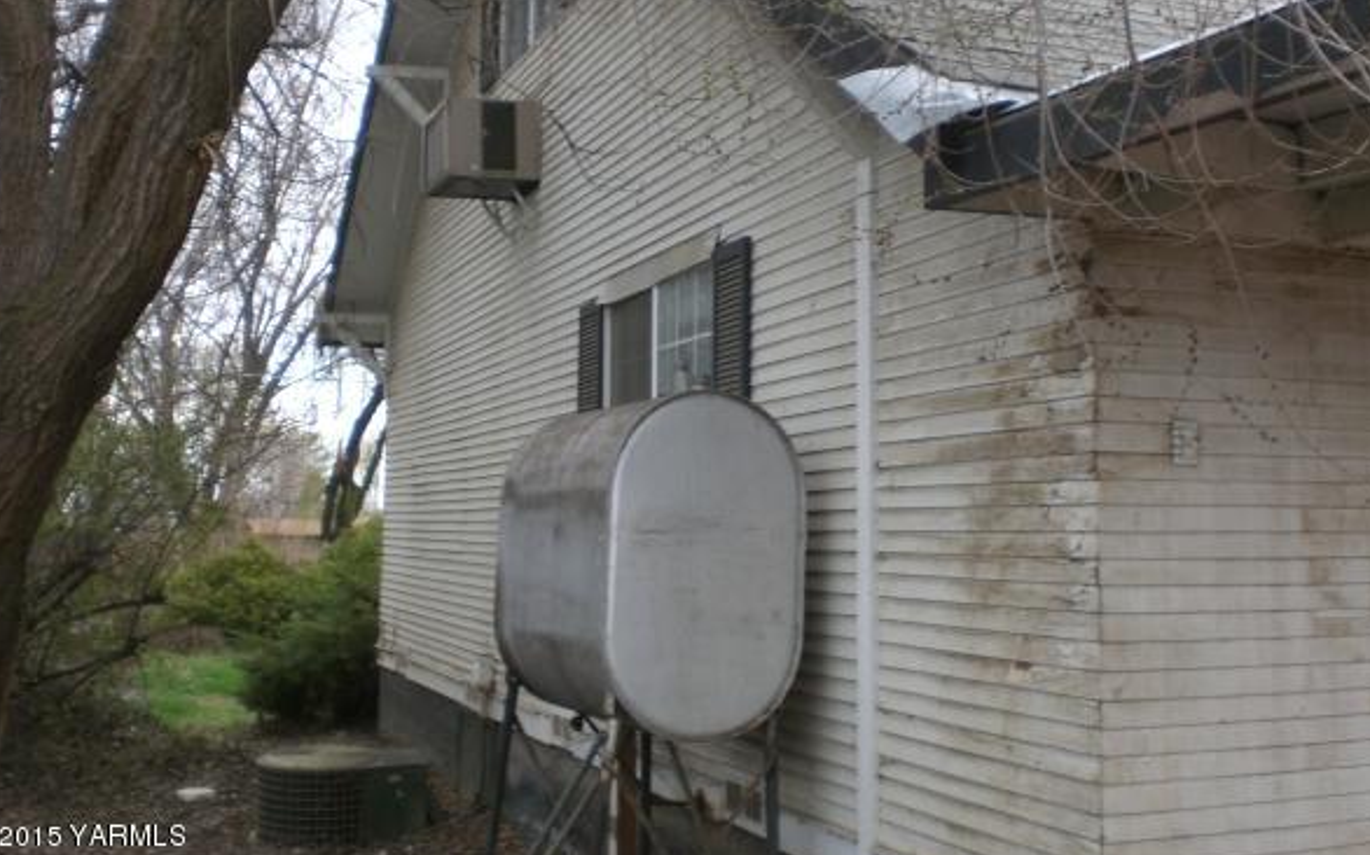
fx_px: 1643
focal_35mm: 44
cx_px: 711
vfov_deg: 29.1
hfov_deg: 45.3
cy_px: 322
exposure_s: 1/250
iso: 100
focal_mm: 6.3
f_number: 3.1
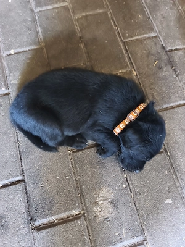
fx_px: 164
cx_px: 92
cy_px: 124
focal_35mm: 23
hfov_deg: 58.9
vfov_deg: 73.9
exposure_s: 1/14.3
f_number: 1.65
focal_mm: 6.14
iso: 6400
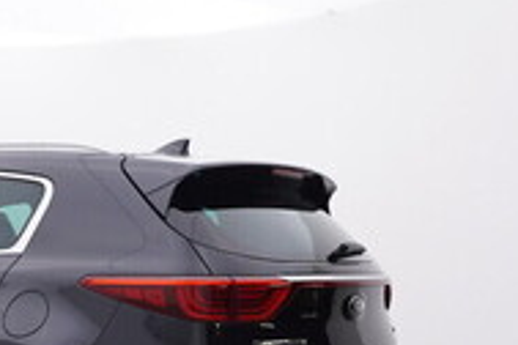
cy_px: 401
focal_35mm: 65
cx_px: -51
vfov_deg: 19.7
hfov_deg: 28.0
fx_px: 942
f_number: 5
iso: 200
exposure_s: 1/80
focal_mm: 15
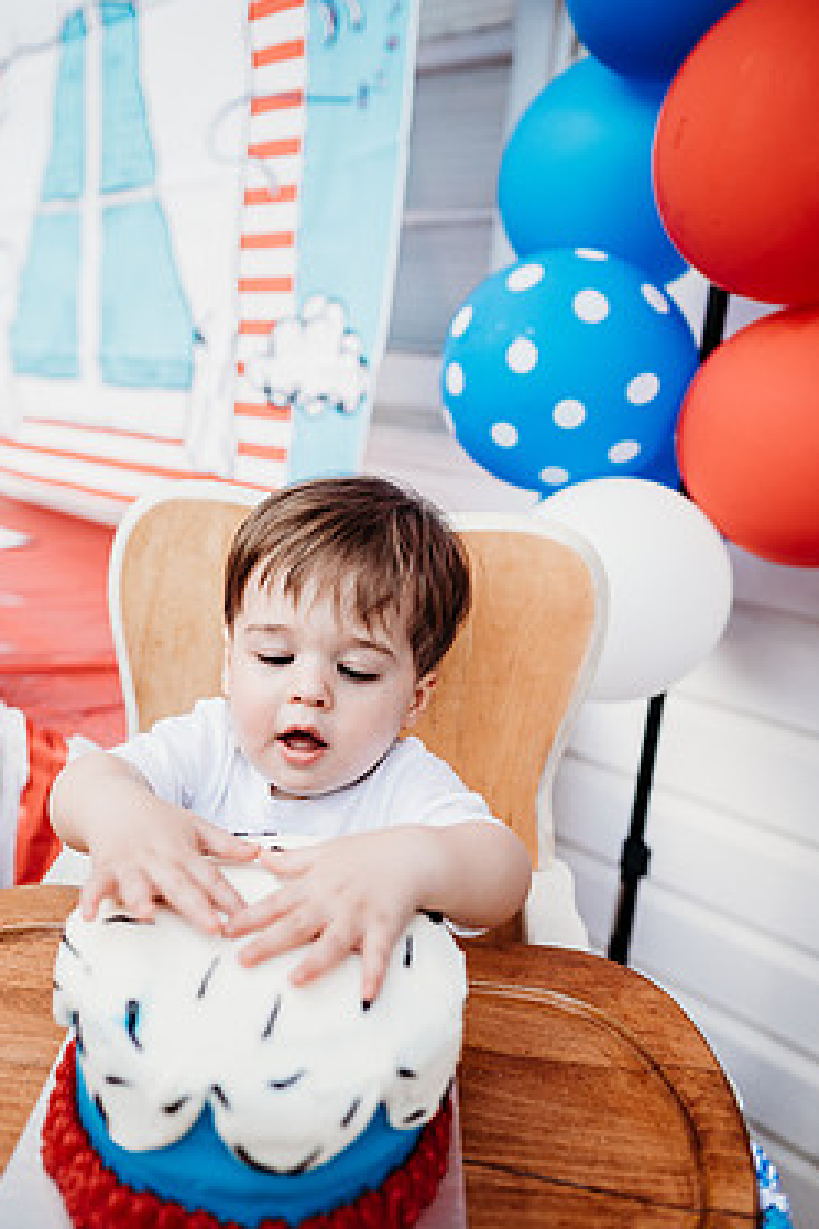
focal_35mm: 29
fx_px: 990
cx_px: 334
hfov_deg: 44.8
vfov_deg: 63.6
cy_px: 654
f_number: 2.5
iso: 400
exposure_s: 1/200
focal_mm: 24
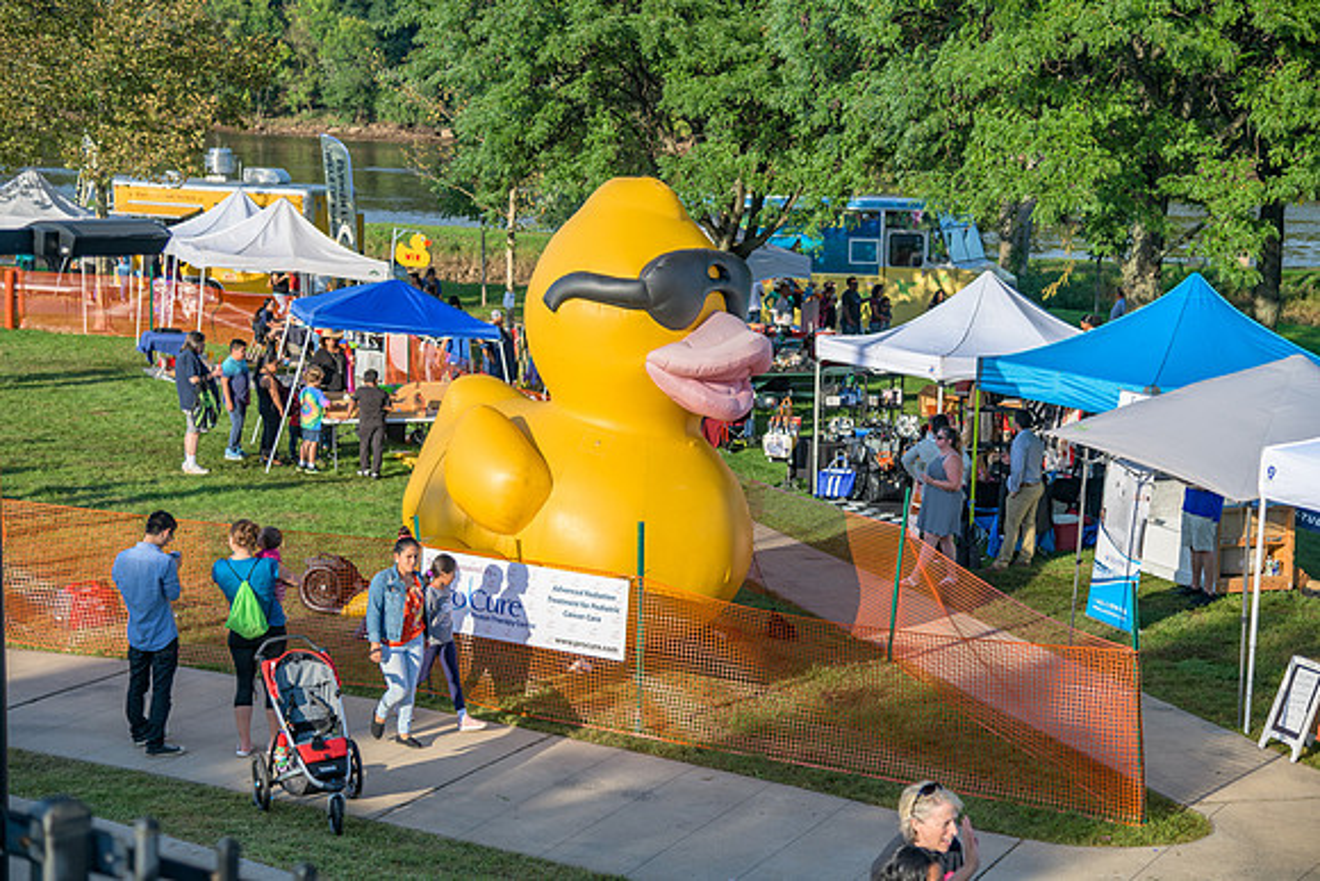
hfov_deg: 32.4
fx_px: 2274
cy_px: 440
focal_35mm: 62
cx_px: 660
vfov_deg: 21.9
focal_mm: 62
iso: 64
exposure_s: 1/200
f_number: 4
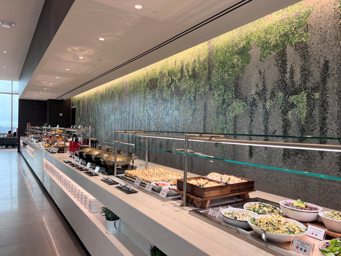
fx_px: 256
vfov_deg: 53.1
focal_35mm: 26
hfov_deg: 67.3
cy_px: 128
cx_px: 170
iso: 50
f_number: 1.5
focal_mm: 5.7
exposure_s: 1/120
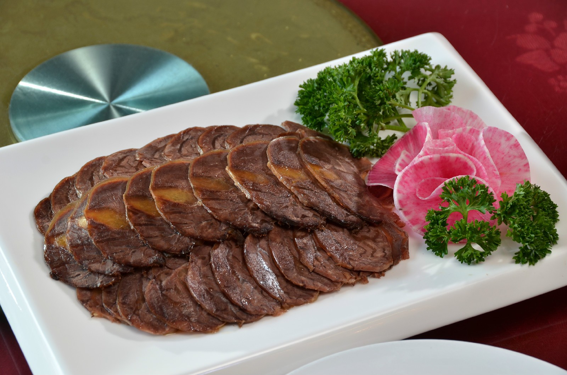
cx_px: 284
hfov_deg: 17.1
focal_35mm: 120
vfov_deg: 11.4
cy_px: 188
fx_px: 1886
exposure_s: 1/10
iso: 100
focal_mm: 80
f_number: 9
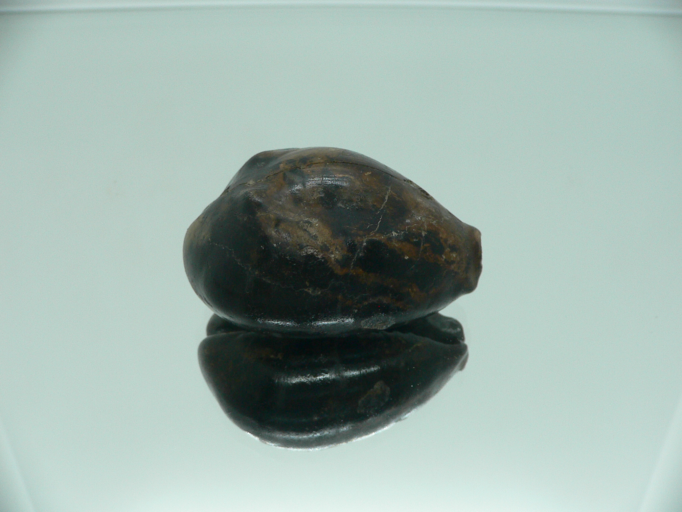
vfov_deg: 40.7
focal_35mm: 35
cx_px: 341
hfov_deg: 52.6
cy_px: 256
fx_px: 690
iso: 150
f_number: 2.8
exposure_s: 1/60
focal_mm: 4.6
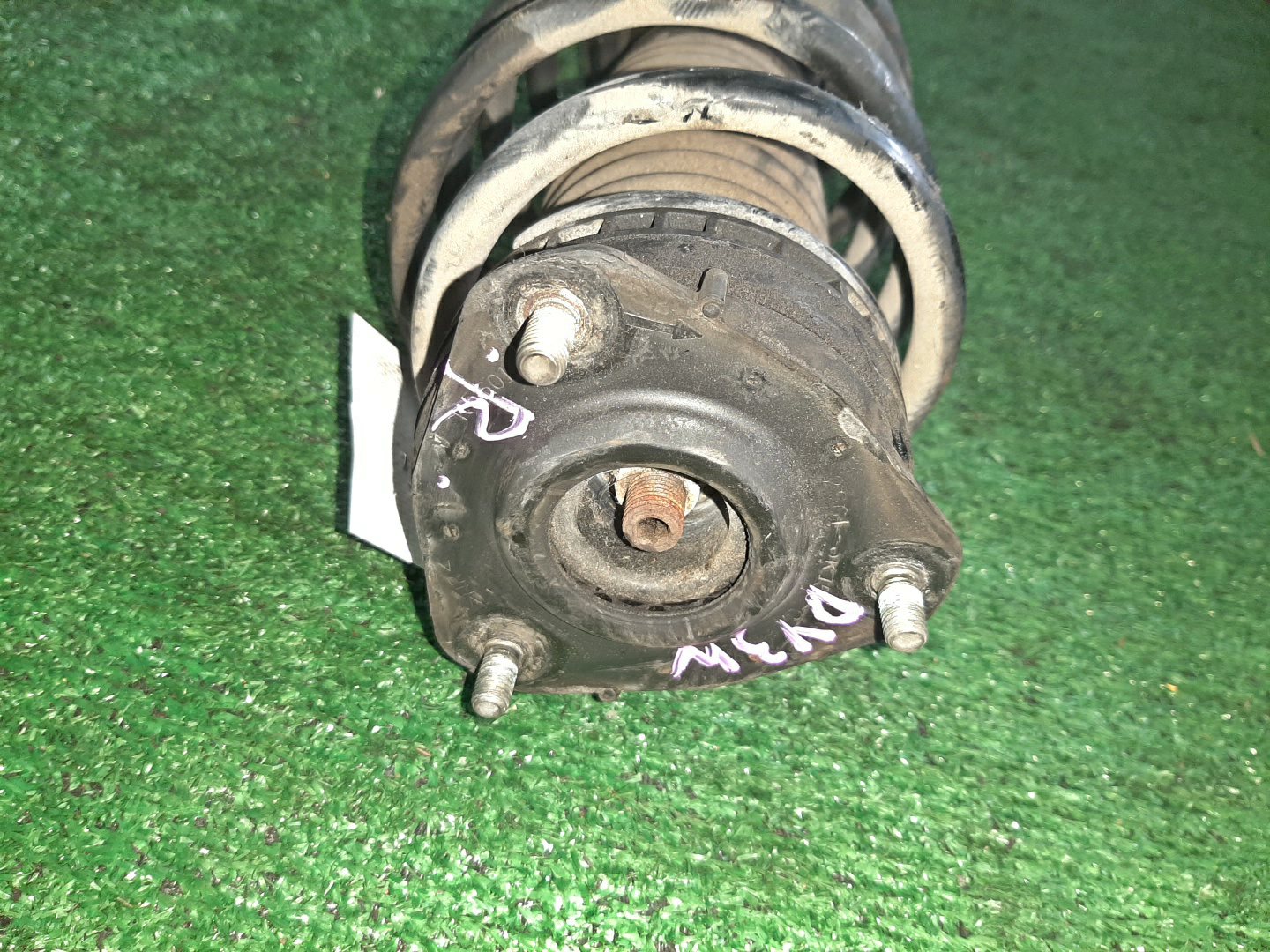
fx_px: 954
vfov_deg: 53.1
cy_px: 476
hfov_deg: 67.3
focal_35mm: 26
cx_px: 635
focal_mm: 3.93
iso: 274
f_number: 1.7
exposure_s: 1/25
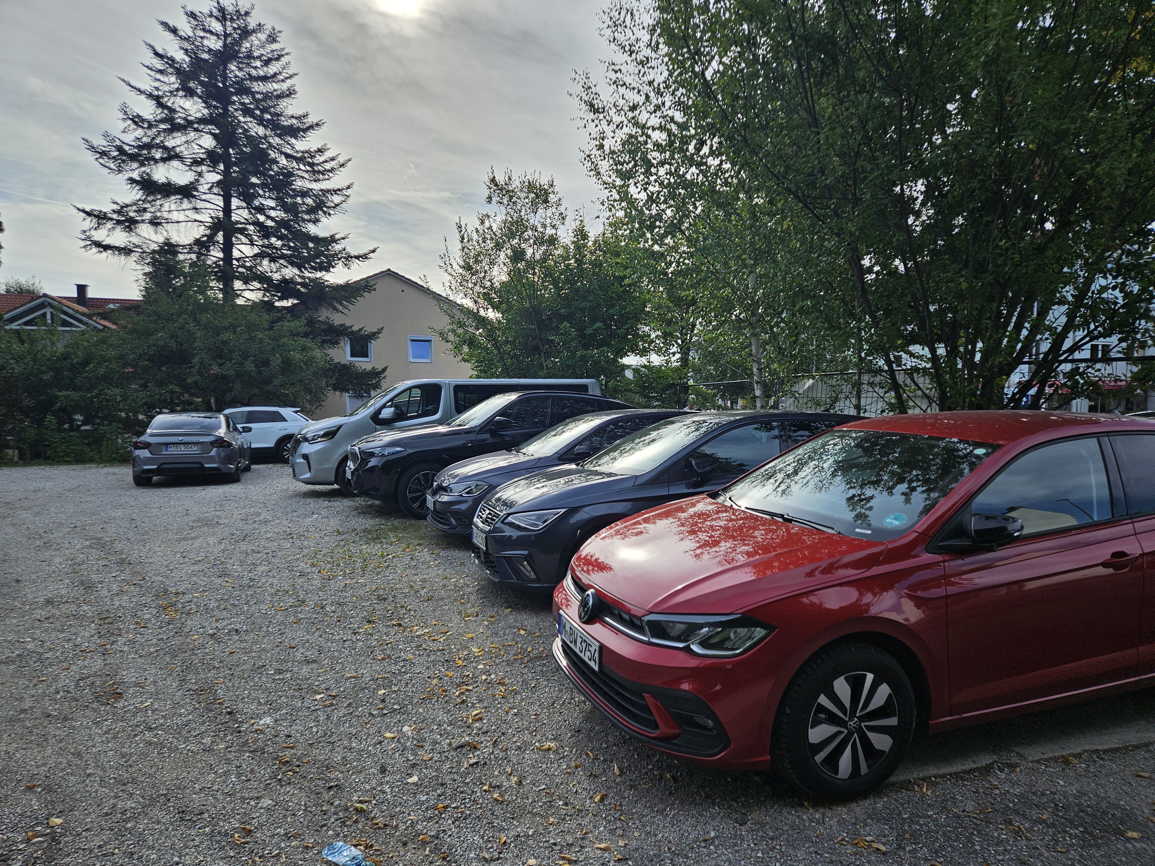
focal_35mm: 23
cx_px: 578
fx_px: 767
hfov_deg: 73.9
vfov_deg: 58.9
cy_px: 433
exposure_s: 1/2000
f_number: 1.8
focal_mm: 5.4
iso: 25
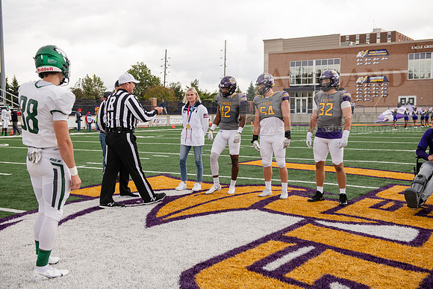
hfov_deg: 43.6
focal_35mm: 45
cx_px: 216
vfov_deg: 29.9
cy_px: 144
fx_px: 541
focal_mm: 45
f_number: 4.5
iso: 250
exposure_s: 1/400
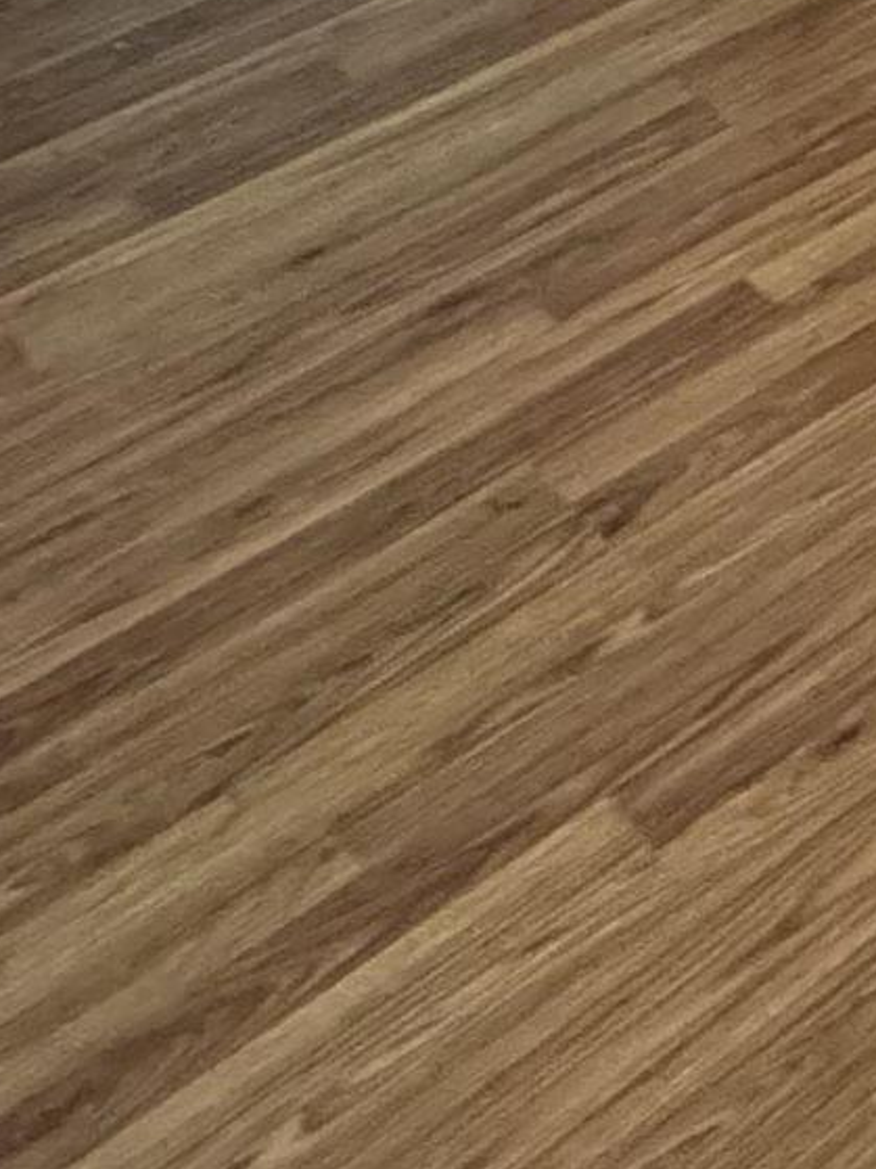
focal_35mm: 77
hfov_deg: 12.8
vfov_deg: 18.0
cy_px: -1136
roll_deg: +1.0
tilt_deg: -11.2
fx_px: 2599
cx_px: 2308
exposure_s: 1/60
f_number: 2.2
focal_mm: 2.22
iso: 1000
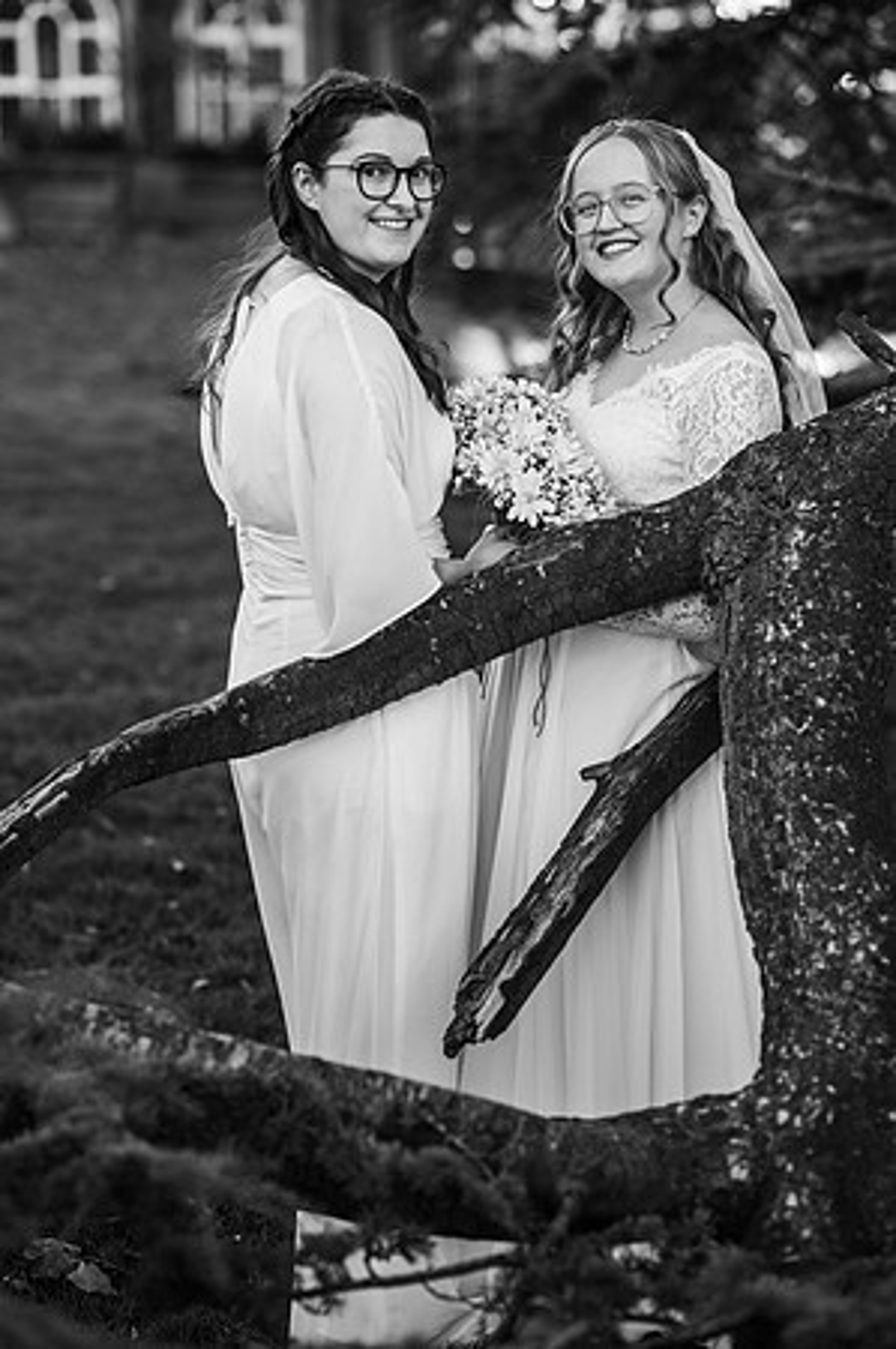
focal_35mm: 85
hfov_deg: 16.0
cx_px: 448
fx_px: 3180
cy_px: 674
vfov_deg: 23.9
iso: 100
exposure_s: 1/640
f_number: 2.5
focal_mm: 85
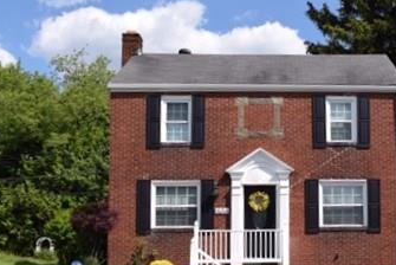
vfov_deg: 22.7
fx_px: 650
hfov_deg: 32.6
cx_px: 336
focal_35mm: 59
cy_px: 209
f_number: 10
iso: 200
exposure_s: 1/400
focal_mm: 22
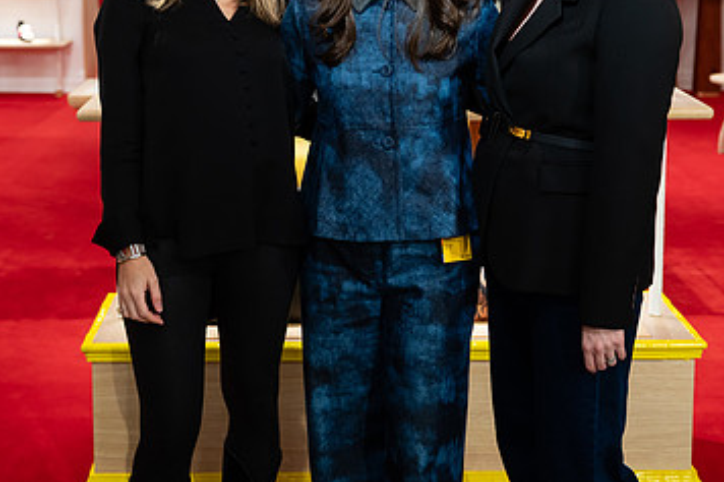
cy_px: 71
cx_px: 339
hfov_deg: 28.5
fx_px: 1427
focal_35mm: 71
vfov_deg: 18.9
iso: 800
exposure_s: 1/160
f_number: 3.2
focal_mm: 41
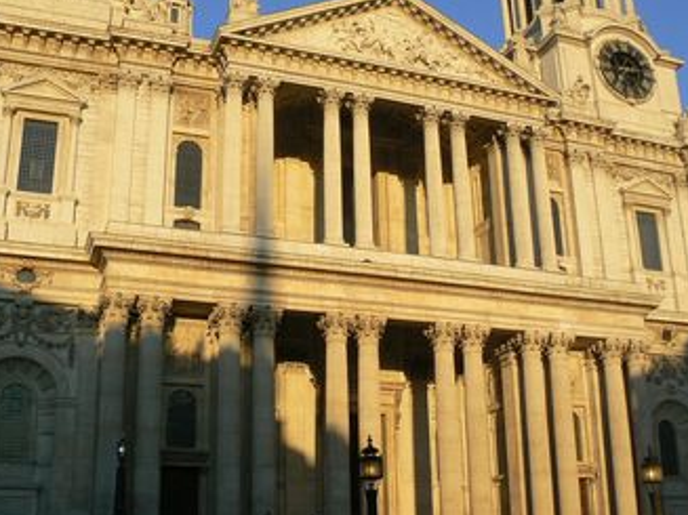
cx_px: 341
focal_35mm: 44
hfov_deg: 43.0
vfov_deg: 32.8
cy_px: 301
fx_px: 874
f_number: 5.6
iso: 80
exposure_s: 1/400
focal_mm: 6
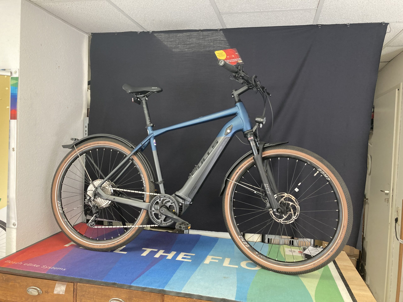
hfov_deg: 63.4
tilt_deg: -1.7
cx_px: 202
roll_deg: -2.6
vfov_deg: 49.7
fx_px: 326
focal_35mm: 28
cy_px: 151
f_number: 1.8
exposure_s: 1/60
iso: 125
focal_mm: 3.99
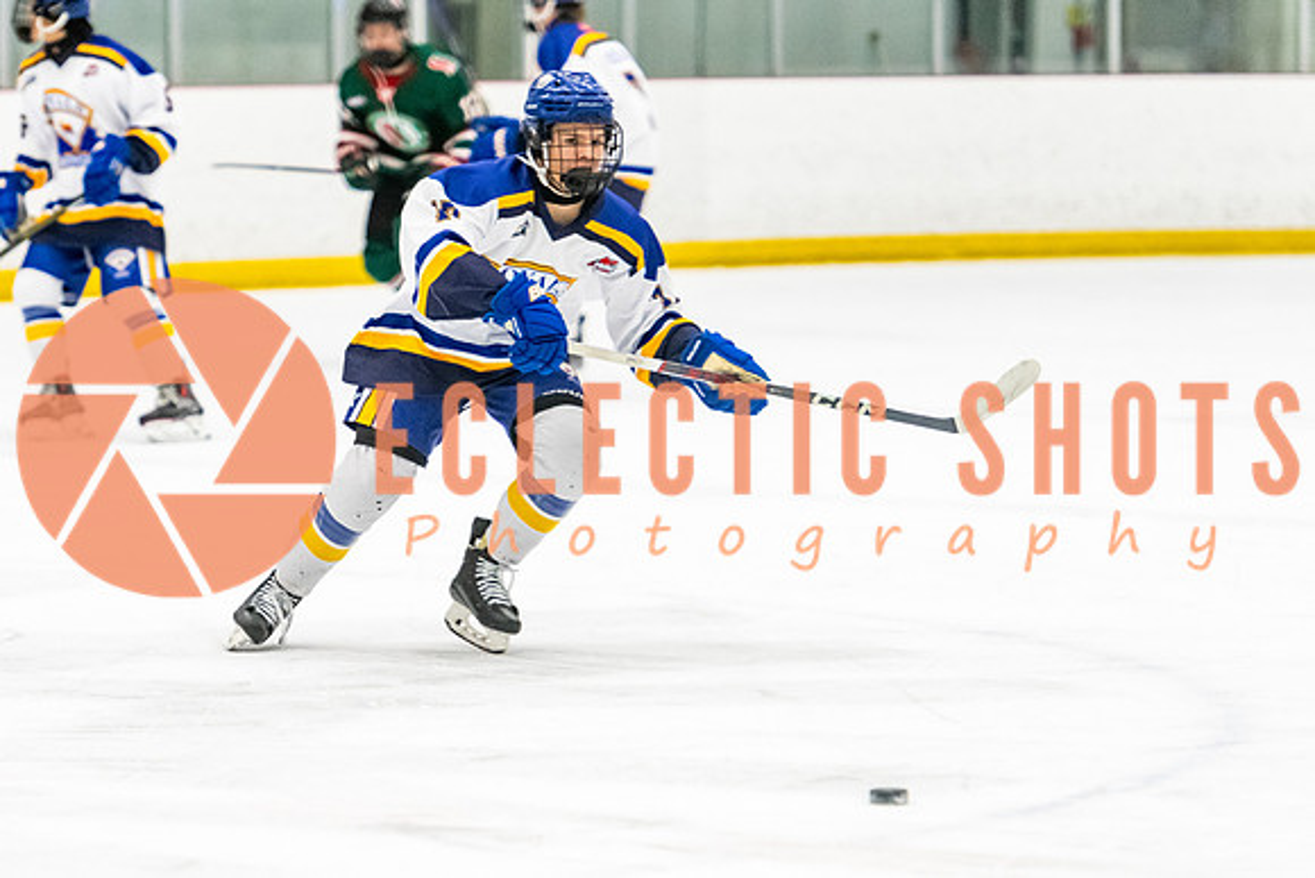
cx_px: 578
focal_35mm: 210
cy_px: 492
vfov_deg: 6.5
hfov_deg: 9.8
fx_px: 7678
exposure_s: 1/800
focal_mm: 145
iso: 4000
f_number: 2.8
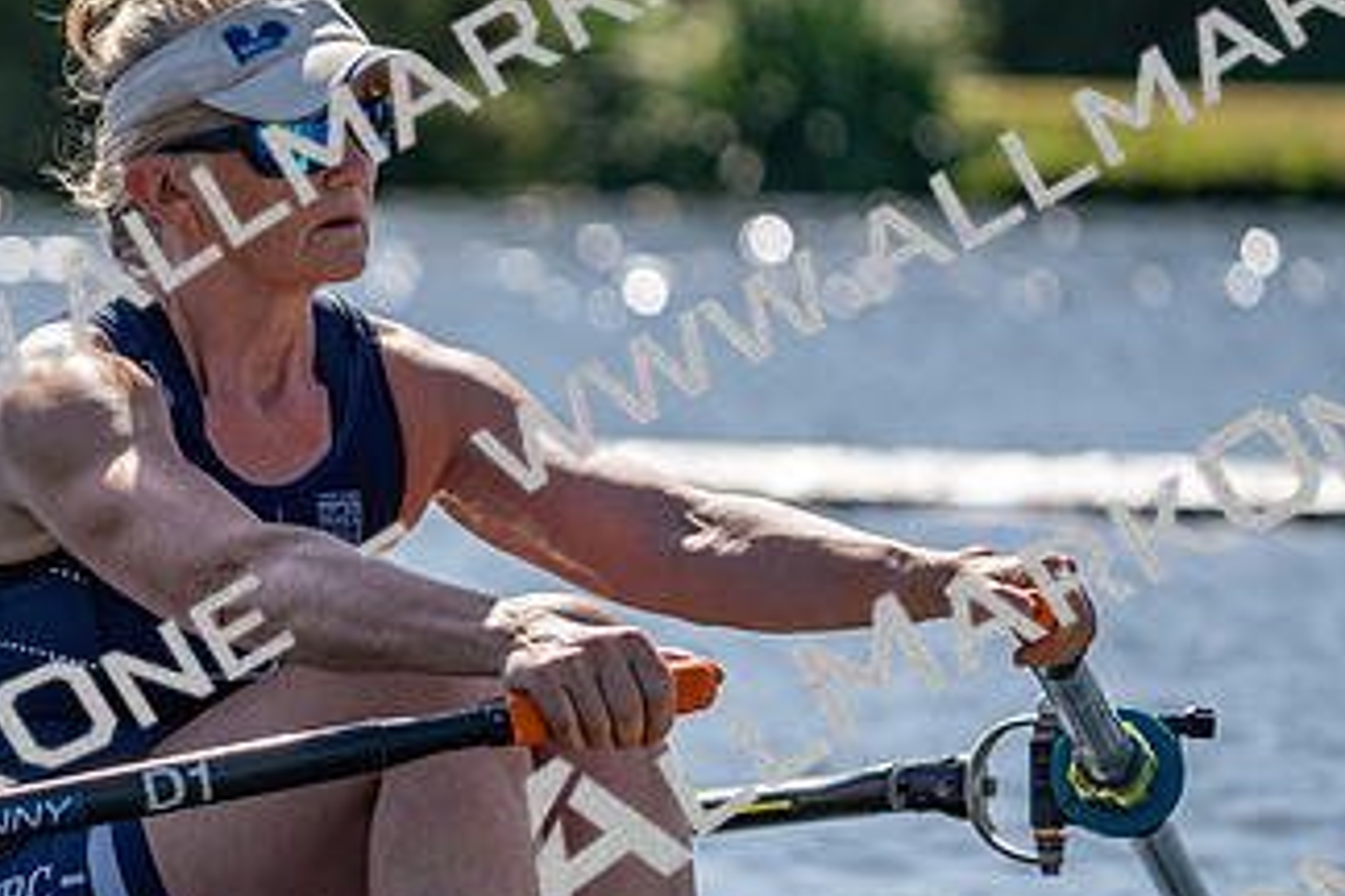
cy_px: 562
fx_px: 15504
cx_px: 170
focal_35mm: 415
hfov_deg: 5.0
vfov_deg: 3.3
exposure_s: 1/2000
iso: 250
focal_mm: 232
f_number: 5.6
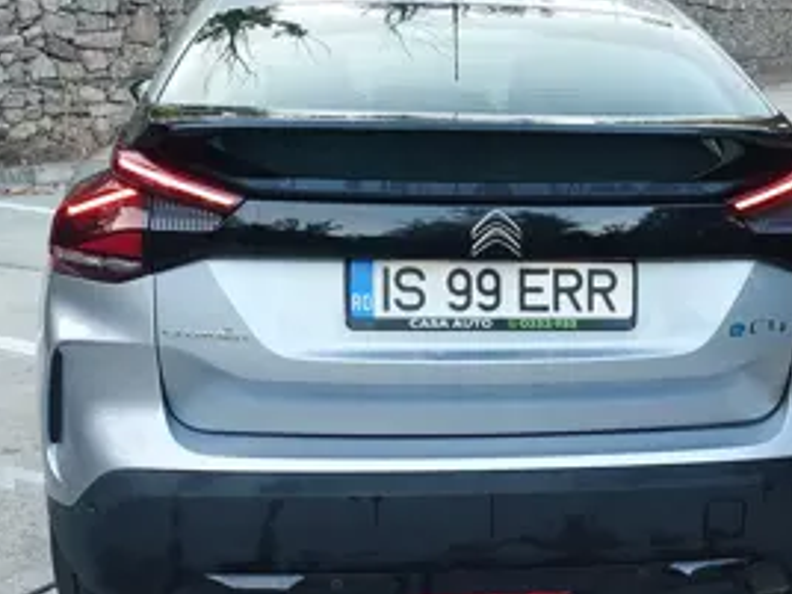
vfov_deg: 26.0
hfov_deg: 34.0
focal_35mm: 56
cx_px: 544
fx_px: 1281
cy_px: 375
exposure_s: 1/50
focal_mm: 6.04
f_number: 1.9
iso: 129
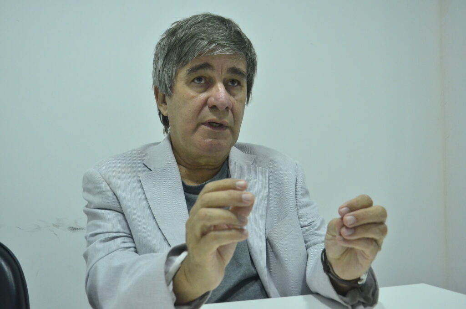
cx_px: 233
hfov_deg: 46.5
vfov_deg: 31.7
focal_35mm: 42
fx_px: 542
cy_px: 154
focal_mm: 28
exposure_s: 1/160
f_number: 5.6
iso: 3200
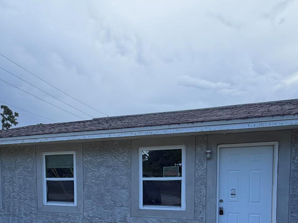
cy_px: 188
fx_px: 215
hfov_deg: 69.1
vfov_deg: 50.5
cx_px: 131
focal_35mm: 25
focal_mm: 2.22
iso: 40
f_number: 2.2
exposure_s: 1/554
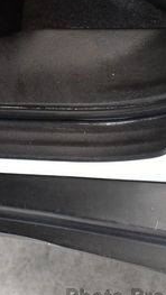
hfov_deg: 14.4
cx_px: 53
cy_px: 80
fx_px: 657
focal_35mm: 84
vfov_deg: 25.1
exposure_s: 1/60
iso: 3600
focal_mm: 22
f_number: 3.8
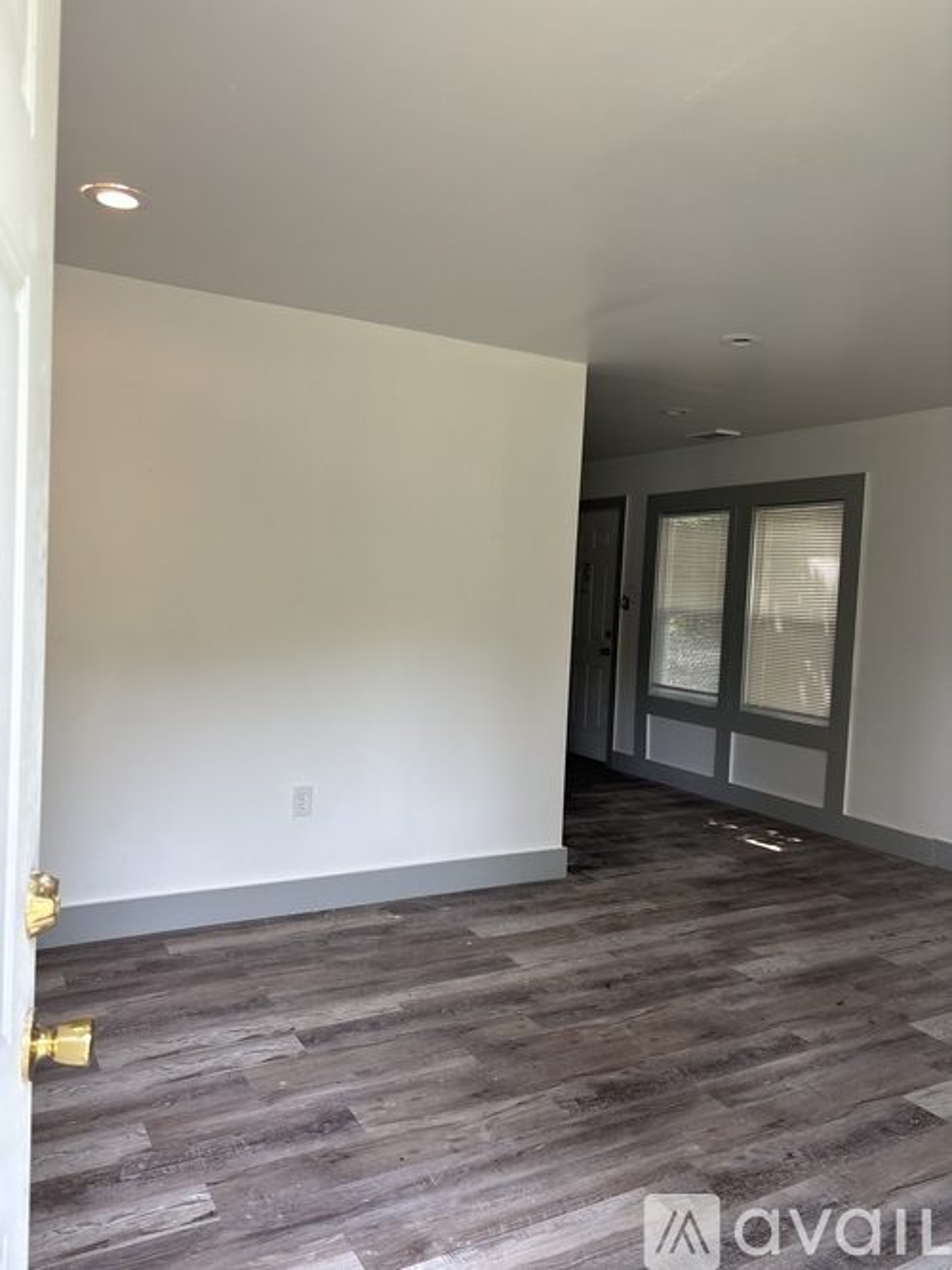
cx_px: 476
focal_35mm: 26
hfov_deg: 53.0
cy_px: 635
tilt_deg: -2.6
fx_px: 954
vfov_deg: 67.3
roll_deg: -3.7
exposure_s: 1/121
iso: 80
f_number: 1.6
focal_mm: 5.96
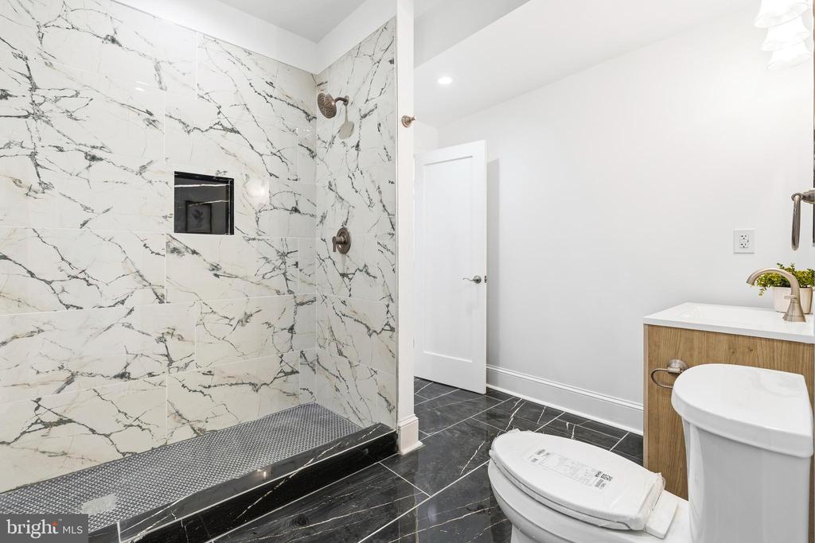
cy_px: 272
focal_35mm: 16
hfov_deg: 96.7
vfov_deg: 73.8
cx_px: 408
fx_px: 362
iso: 160
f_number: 8
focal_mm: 16
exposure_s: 1/40
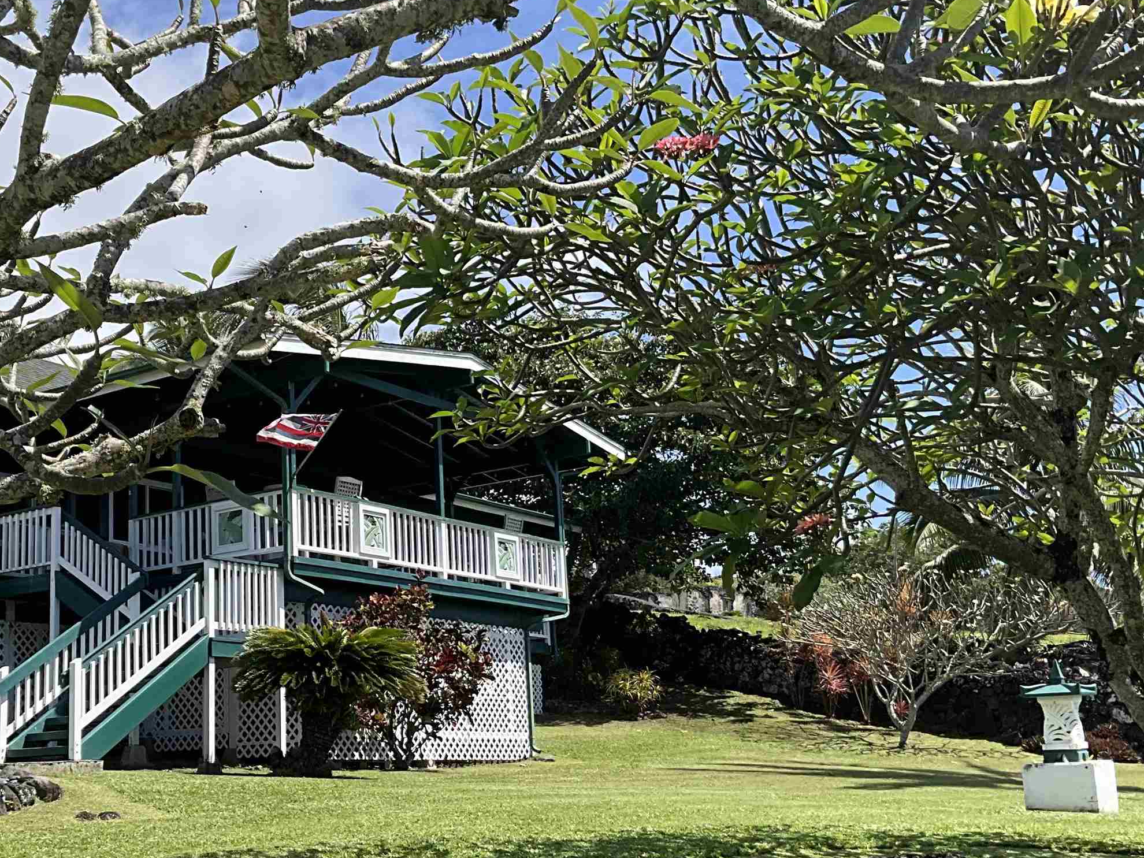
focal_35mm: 45
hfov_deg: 41.3
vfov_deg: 32.1
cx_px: 342
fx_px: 1487
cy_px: 500
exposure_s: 1/1534
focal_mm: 3
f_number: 1.8
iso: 25
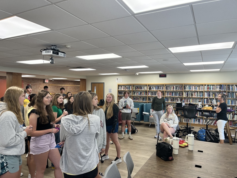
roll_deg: -0.7
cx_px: 118
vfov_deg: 53.1
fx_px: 178
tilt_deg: -0.6
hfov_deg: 67.3
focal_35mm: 26
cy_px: 89
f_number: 1.6
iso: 100
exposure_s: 1/120
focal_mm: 5.1
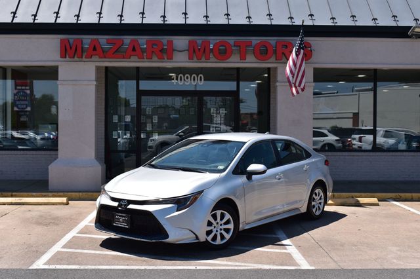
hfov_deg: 38.9
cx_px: 210
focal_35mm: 51
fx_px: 595
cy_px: 140
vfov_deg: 26.5
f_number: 11
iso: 280
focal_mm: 34
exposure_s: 1/500
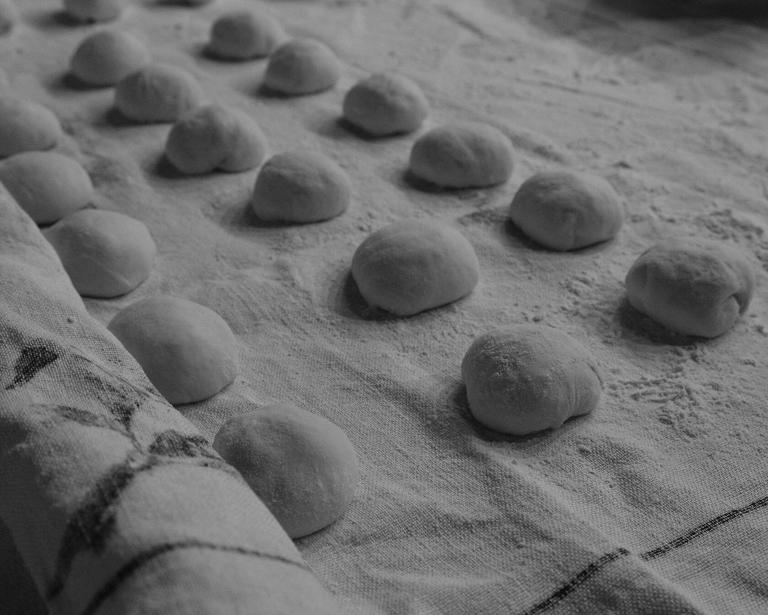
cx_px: 370
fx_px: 1068
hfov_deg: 39.5
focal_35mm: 47
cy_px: 263
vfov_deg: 32.0
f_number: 5.6
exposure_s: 1/125
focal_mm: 23.3
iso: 3200
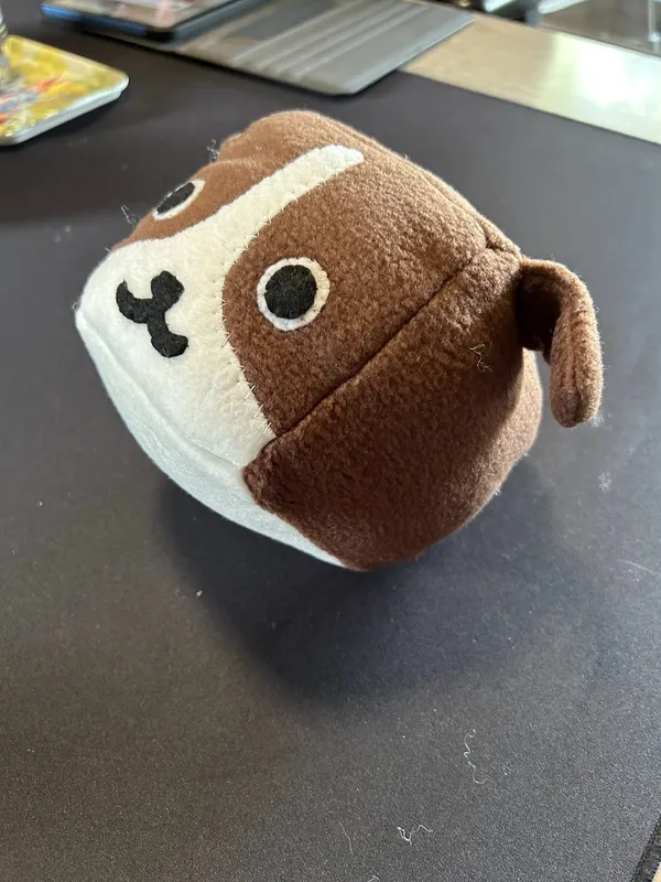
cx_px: 330
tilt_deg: -49.3
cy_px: 441
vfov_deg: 67.3
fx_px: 662
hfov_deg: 53.1
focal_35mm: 26
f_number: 1.5
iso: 320
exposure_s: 1/60
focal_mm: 5.7
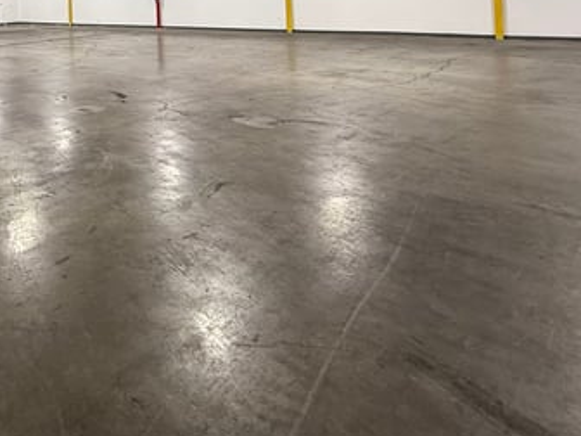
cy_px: -24
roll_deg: +1.6
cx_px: 97
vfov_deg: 38.0
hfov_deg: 52.3
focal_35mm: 32
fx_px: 537
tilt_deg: +2.0
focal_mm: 2.22
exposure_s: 1/120
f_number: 2.2
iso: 250
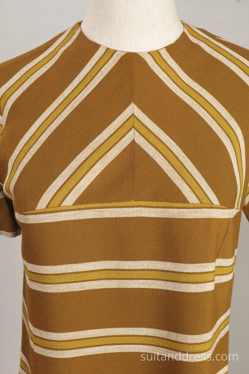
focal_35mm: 48
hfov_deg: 28.1
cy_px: 187
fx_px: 498
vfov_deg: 41.1
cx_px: 124
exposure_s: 1/10
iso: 200
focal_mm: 32
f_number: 7.1
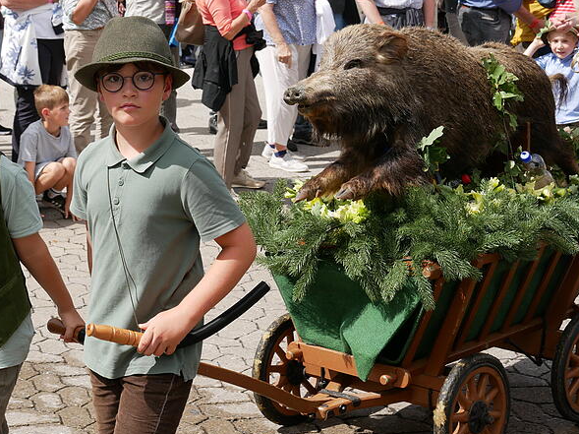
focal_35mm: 87
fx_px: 1454
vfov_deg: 16.9
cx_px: 195
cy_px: 159
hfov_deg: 22.4
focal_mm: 32
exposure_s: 1/400
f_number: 7.1
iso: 200
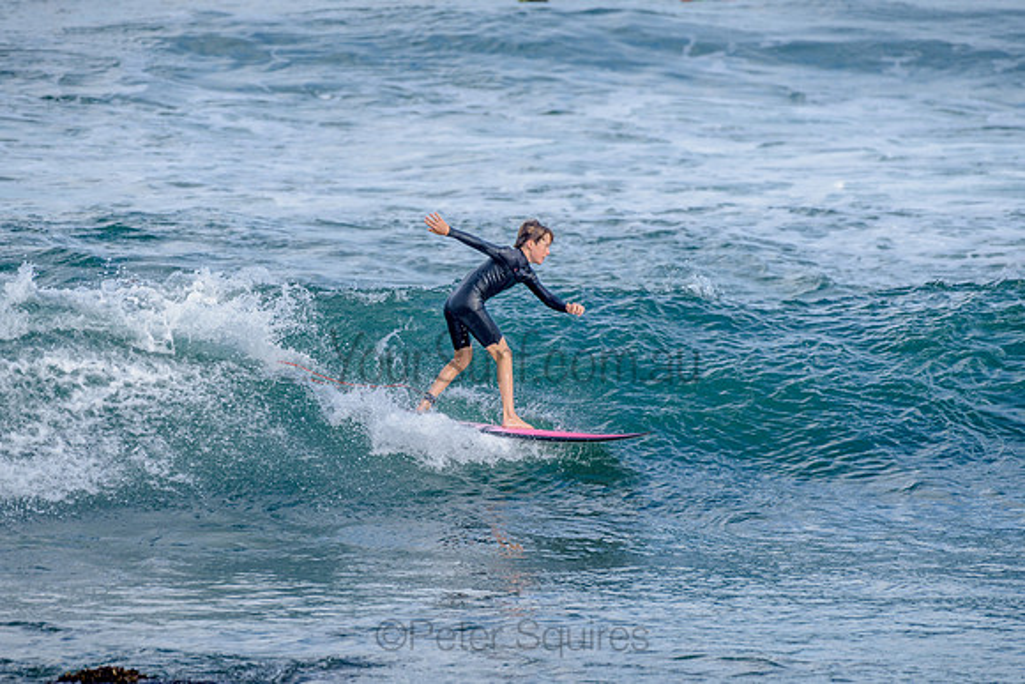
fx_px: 17430
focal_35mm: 612
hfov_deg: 3.4
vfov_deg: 2.2
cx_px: 512
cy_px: 342
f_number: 5.6
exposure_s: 1/1250
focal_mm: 500
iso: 280
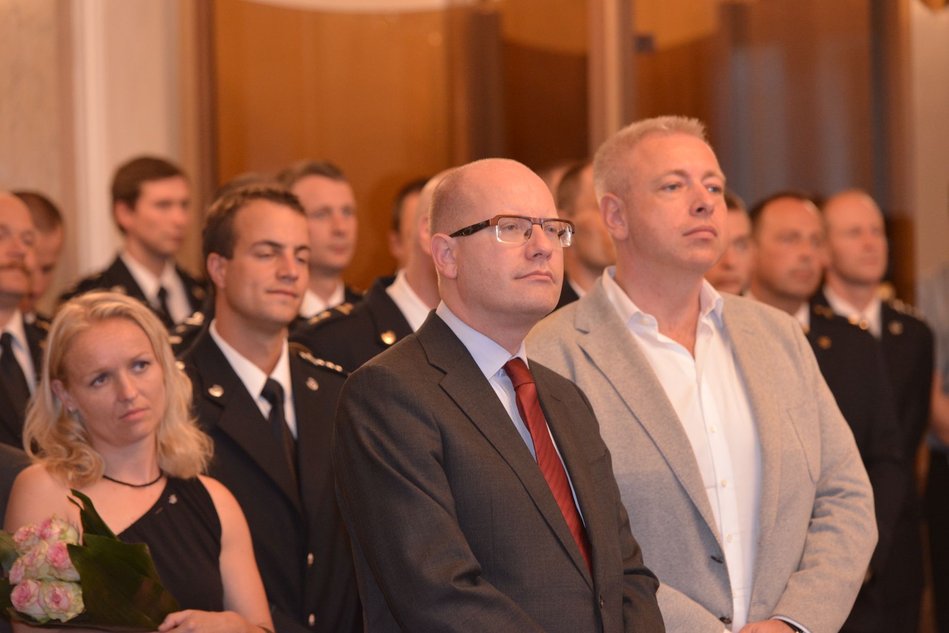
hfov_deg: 14.1
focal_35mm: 145
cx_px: 474
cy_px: 316
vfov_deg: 9.5
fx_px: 3823
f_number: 5
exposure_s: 1/60
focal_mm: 145
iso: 3200
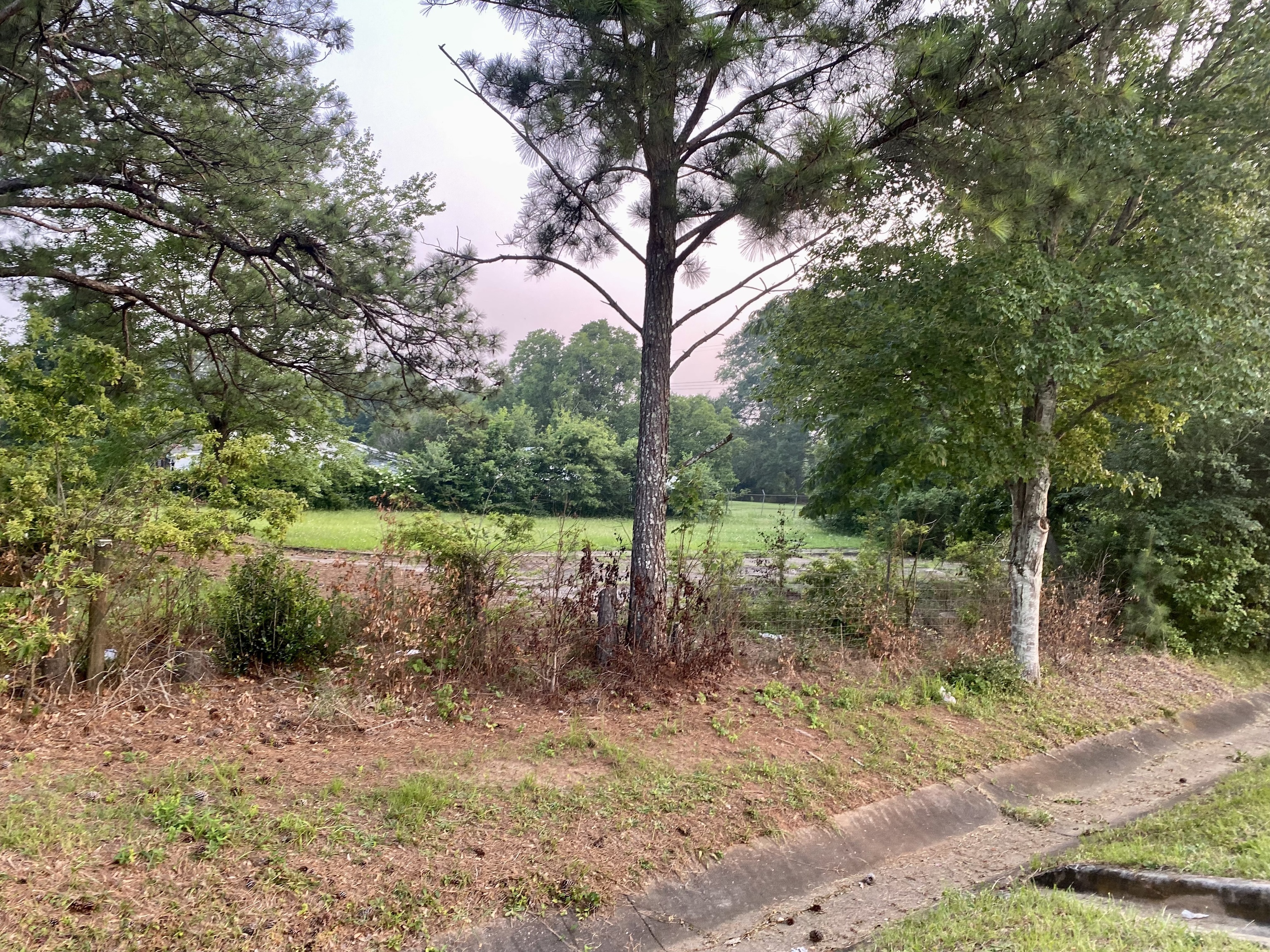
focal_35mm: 26
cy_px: 476
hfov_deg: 67.3
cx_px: 635
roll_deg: -1.4
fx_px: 954
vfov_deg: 53.1
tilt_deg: -0.1
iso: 64
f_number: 1.8
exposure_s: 1/121
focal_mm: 4.25
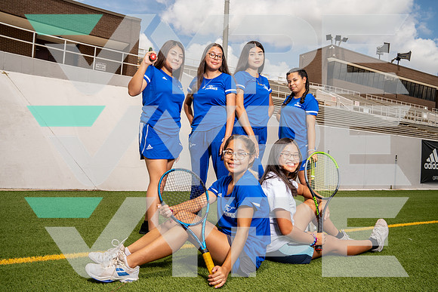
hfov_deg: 65.5
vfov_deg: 46.4
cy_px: 146
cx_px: 219
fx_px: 341
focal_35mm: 28
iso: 125
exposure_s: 1/200
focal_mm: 28
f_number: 11
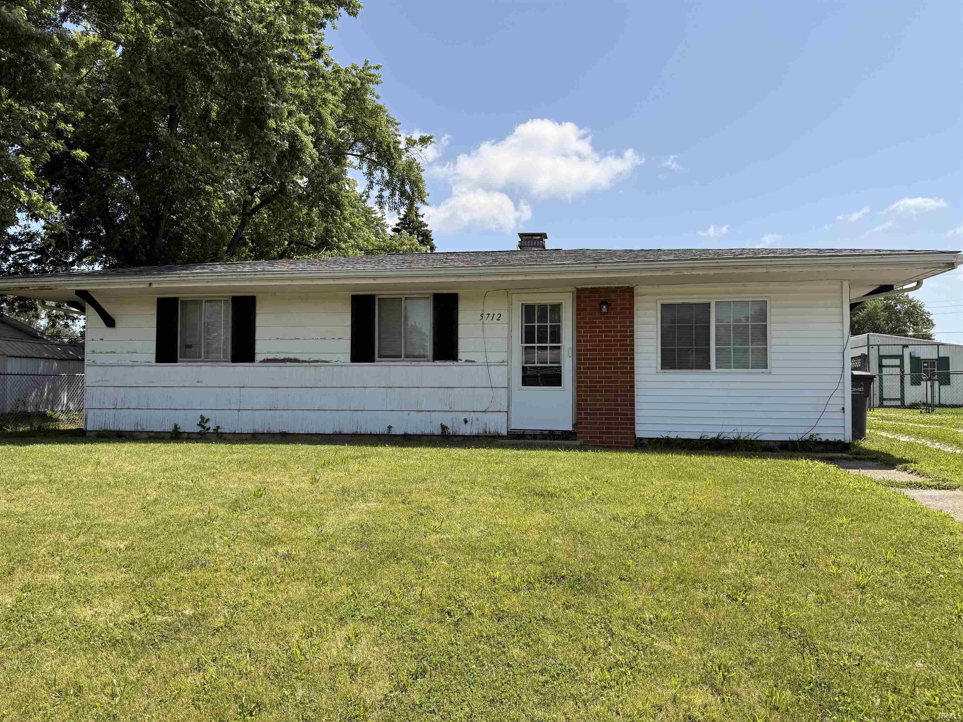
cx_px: 482
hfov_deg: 71.6
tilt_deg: +3.1
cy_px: 361
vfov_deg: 56.8
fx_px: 668
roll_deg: -0.8
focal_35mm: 24
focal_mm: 6.76
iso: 80
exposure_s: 1/4673
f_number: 1.78
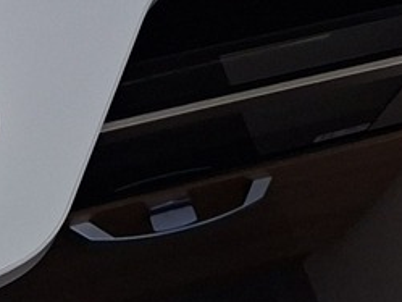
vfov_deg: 9.8
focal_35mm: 133
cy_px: -433
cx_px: -66
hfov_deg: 14.4
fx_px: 1545
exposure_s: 1/282
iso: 40
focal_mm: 5.54
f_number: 1.8
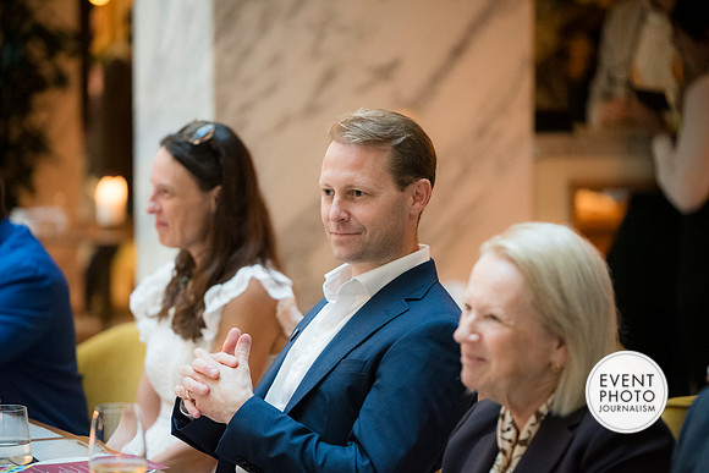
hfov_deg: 13.7
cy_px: 236
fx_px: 2955
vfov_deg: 9.2
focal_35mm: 150
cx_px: 354
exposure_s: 1/125
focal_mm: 150
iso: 6400
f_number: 2.8
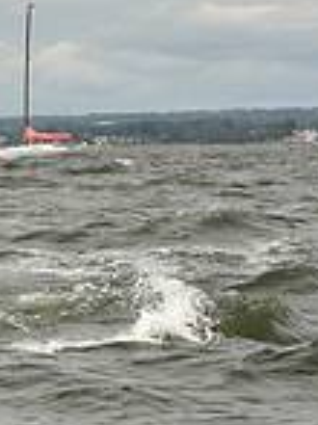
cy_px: 134
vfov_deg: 5.3
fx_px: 4575
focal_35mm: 373
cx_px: -422
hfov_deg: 3.9
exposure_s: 1/800
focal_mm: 98
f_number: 9
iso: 250
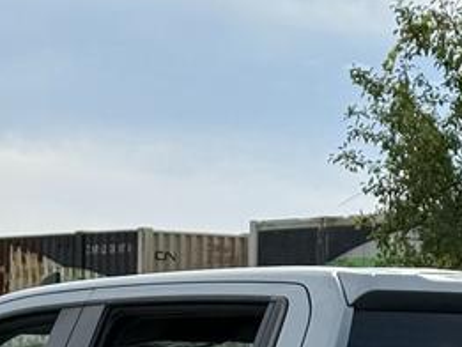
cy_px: 464
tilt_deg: -0.4
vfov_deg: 6.3
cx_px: 551
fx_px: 3138
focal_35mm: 235
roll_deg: -1.3
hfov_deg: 8.3
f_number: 1.78
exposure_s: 1/7143
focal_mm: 6.76
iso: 64
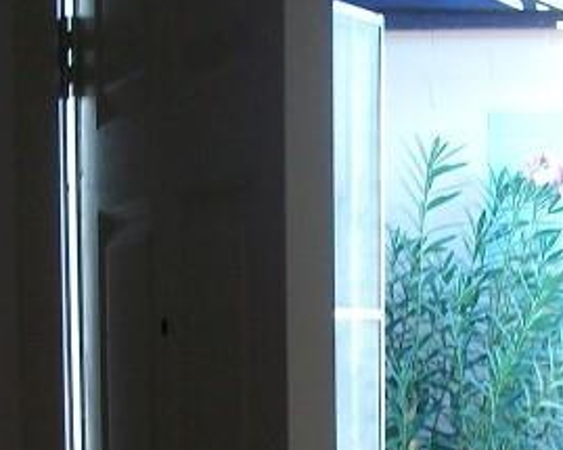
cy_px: 582
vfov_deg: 12.6
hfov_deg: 16.1
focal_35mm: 119
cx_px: 446
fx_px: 1982
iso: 98
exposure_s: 1/30
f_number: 2.9
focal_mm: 5.7
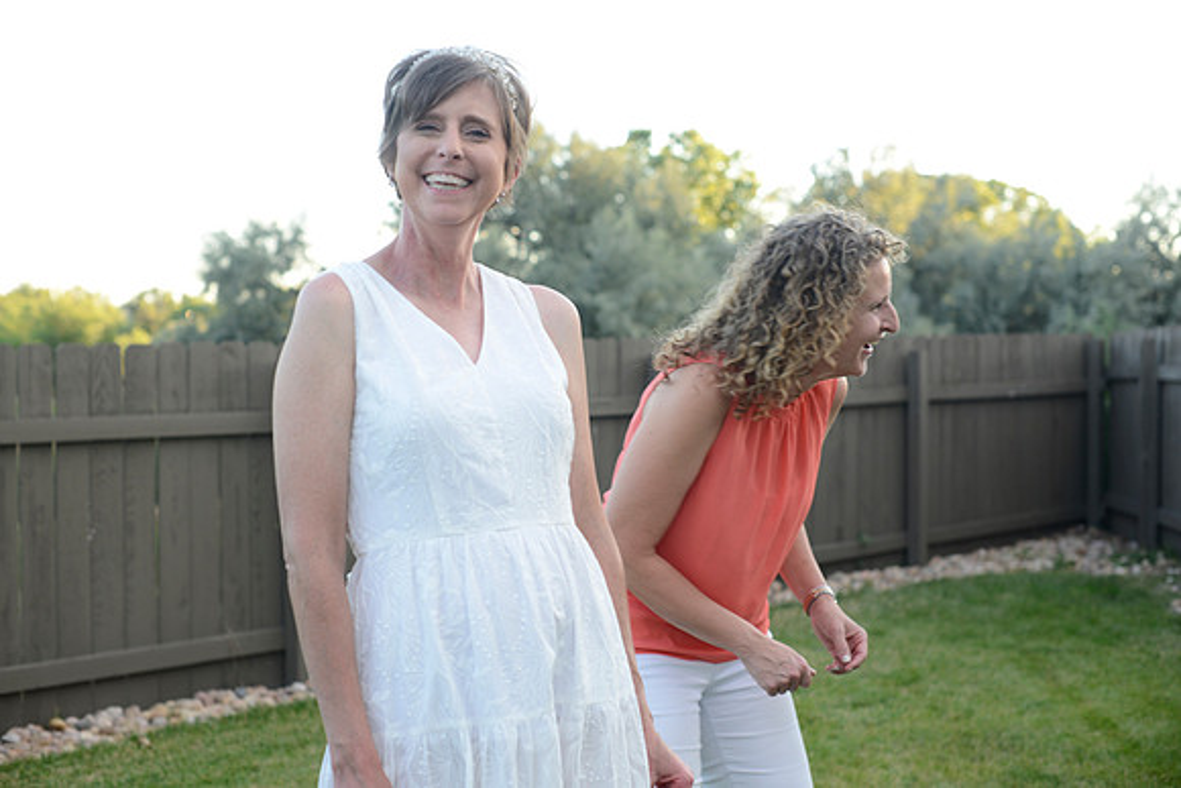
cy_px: 394
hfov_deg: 39.6
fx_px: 1641
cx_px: 590
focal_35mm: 50
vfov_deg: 27.0
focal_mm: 50
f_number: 4
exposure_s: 1/200
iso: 400
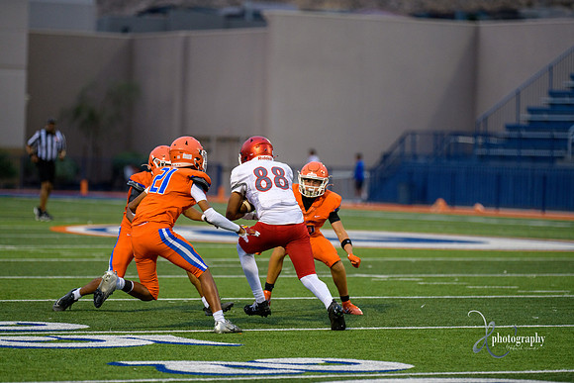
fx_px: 3349
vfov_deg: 6.5
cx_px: 287
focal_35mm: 210
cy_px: 192
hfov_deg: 9.8
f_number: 2.8
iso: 640
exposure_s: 1/1250
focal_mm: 210
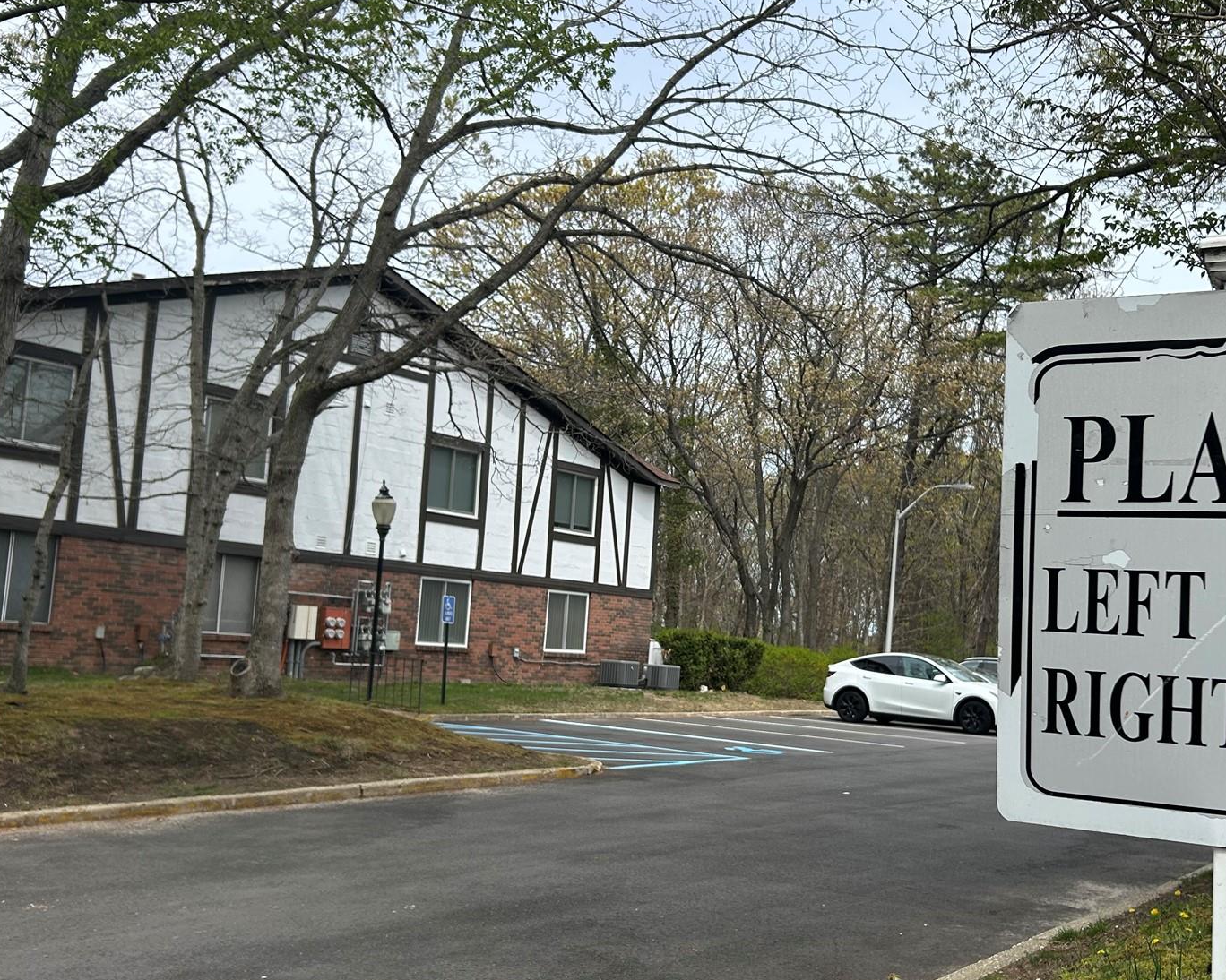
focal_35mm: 38
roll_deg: -1.9
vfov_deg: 39.1
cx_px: 752
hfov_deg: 47.6
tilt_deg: +5.9
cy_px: 506
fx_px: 1379
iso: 50
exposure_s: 1/2994
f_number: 1.5
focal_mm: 5.7
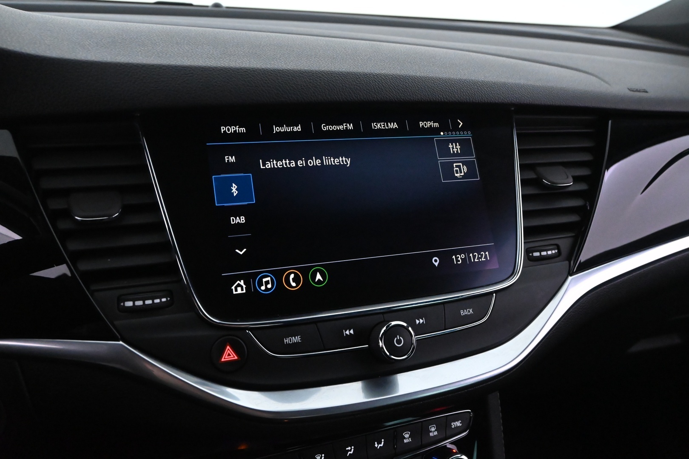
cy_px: 230
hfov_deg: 63.2
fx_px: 560
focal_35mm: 29
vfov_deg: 44.6
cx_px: 344
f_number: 5
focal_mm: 19.5
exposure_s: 1/60
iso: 6400
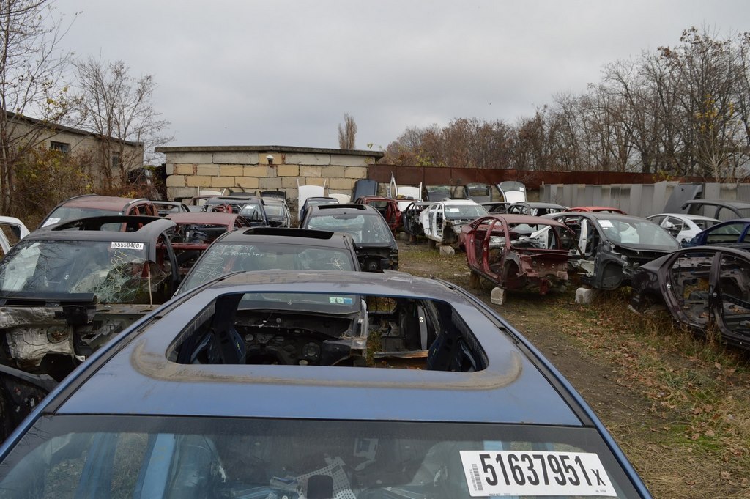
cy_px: 250
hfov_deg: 67.4
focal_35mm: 27
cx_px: 375
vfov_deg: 47.9
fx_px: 562
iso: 100
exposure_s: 1/200
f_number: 7.1
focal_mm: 18
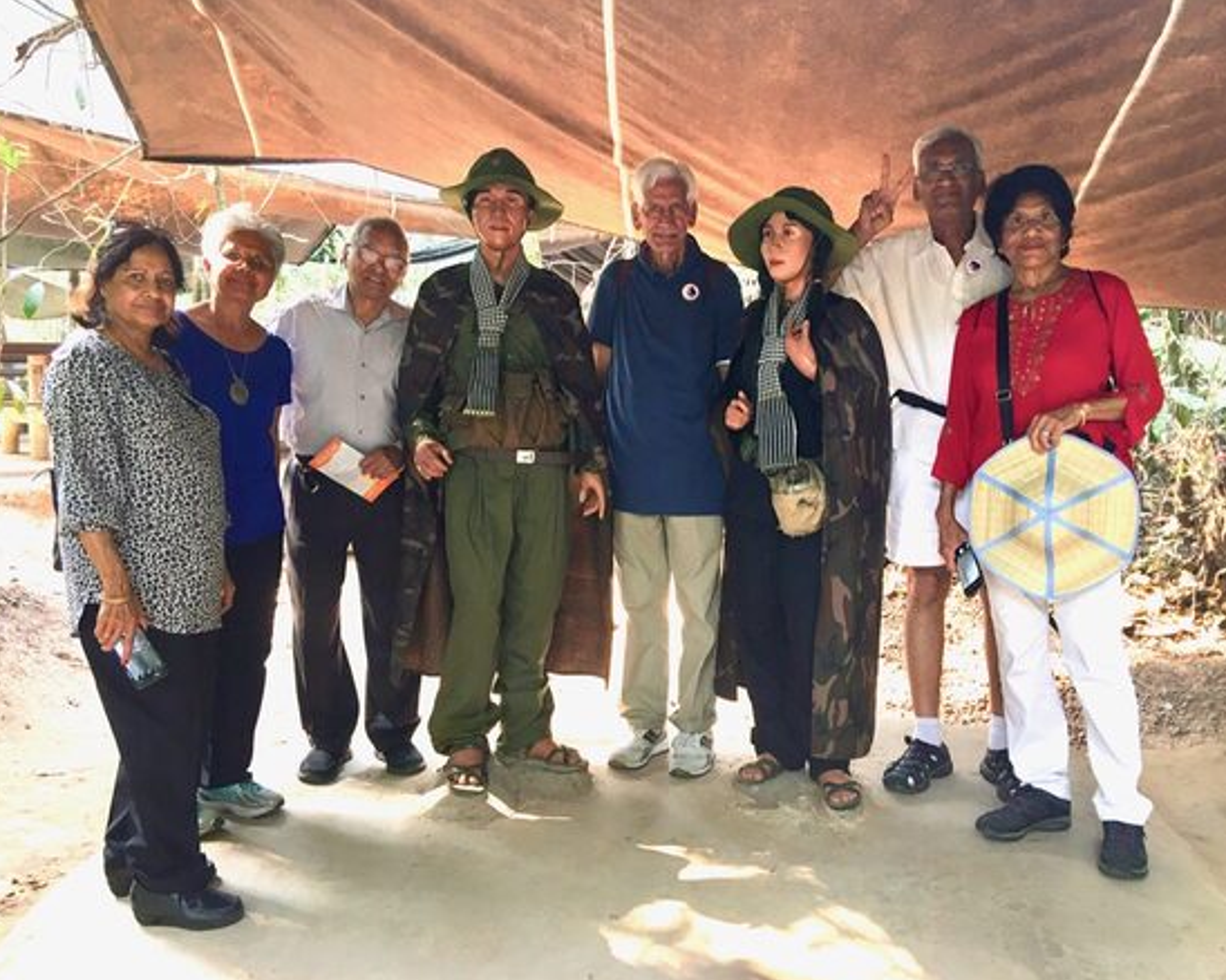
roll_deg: +0.4
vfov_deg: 47.1
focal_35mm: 31
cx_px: 624
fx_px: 1124
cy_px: 499
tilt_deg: -2.6
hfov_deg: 57.2
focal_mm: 4.15
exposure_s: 1/17
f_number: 2.2
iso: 40
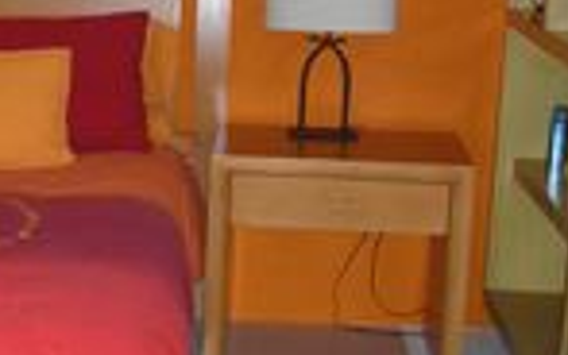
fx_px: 1440
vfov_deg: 14.1
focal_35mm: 93
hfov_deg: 20.9
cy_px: 193
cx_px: -104
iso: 200
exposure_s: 1/60.1
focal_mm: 5.8
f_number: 3
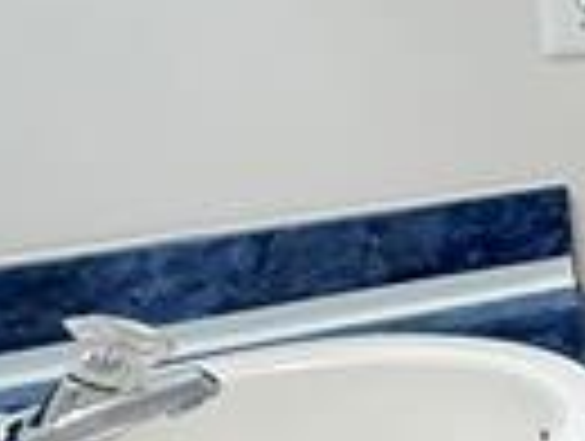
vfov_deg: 13.3
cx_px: 1894
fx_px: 1862
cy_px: 18
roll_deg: -3.1
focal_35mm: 110
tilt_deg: -10.4
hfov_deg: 10.4
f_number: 2.2
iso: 320
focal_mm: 2.22
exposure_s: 1/60
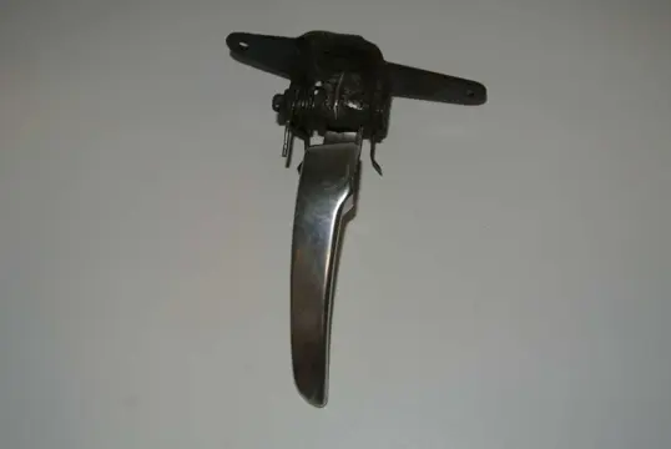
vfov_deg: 30.6
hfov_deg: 44.5
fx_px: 821
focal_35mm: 44
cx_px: 336
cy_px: 224
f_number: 4.2
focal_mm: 16.3
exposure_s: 1/60
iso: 200
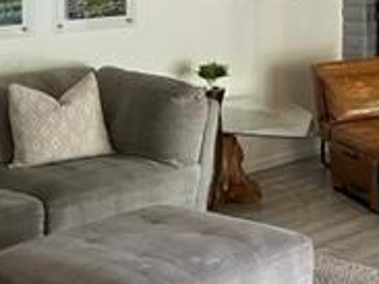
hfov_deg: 20.2
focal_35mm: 91
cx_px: 449
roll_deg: +0.1
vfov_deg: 15.7
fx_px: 996
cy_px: -46
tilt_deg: -2.6
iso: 125
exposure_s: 1/60
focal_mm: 5.1
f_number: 1.6
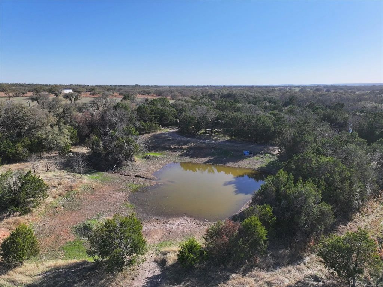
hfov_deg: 71.6
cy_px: 144
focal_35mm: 24
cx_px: 192
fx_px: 265
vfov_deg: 56.8
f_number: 2.8
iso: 280
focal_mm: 12.29
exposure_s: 1/3200
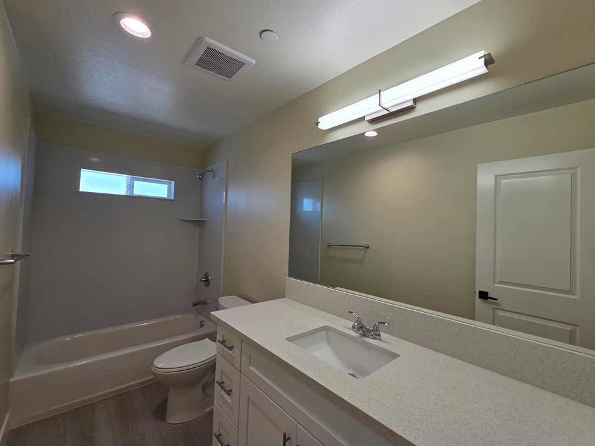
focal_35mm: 14
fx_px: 241
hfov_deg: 102.0
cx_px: 309
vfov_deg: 85.7
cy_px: 222
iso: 50
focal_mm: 2.2
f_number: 2.2
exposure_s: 1/120
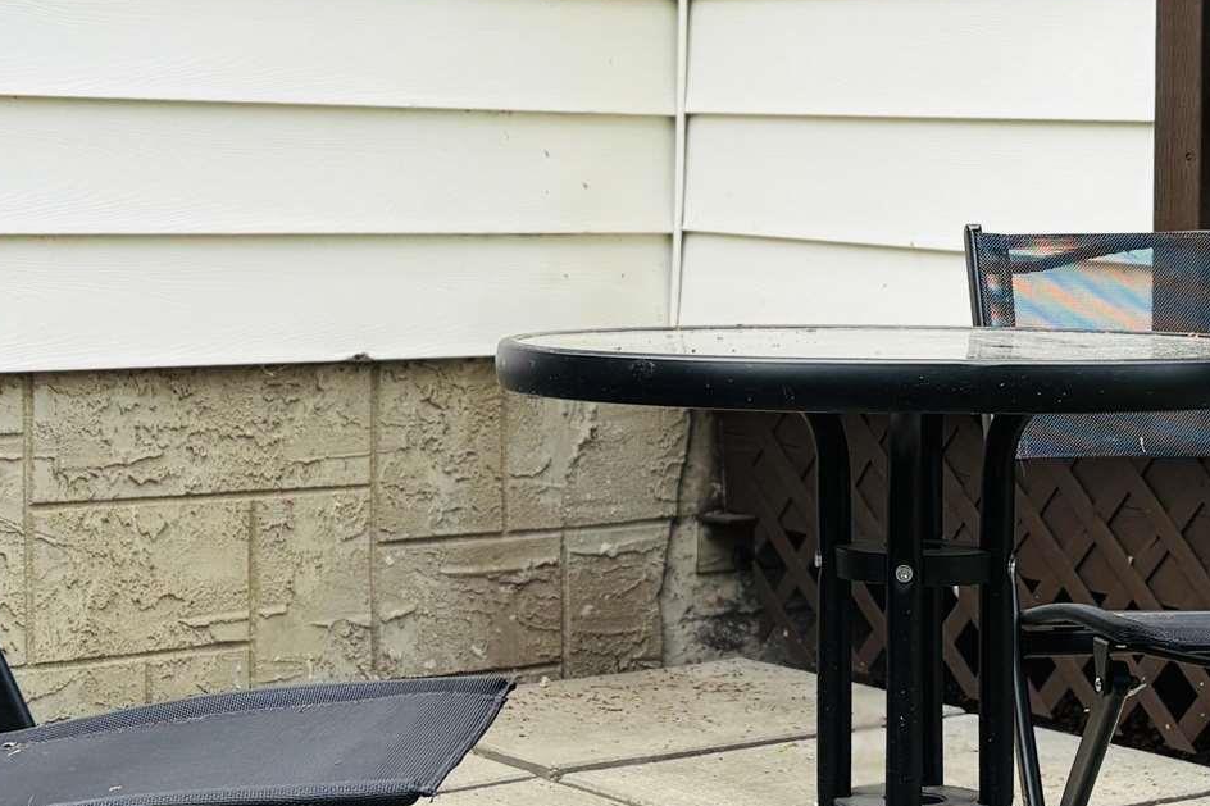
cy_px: 190
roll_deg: -0.3
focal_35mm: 88
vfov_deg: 15.4
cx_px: 806
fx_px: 2957
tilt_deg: -0.8
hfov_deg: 23.0
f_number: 1.6
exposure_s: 1/1155
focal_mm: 5.96
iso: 50
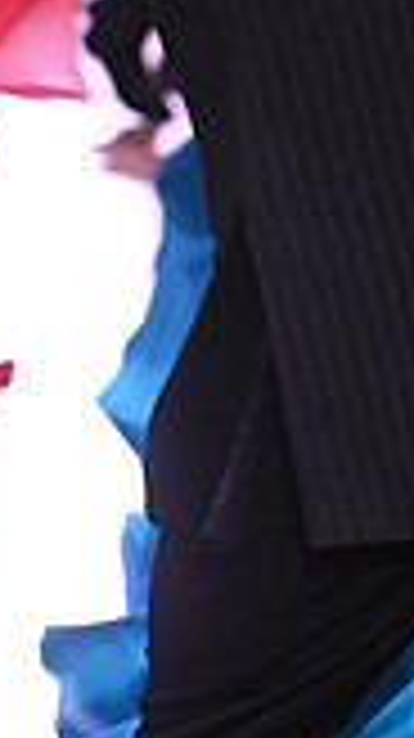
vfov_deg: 5.9
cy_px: -315
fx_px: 7099
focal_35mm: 363
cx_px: 592
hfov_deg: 3.3
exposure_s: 1/200
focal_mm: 98
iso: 1600
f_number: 5.6
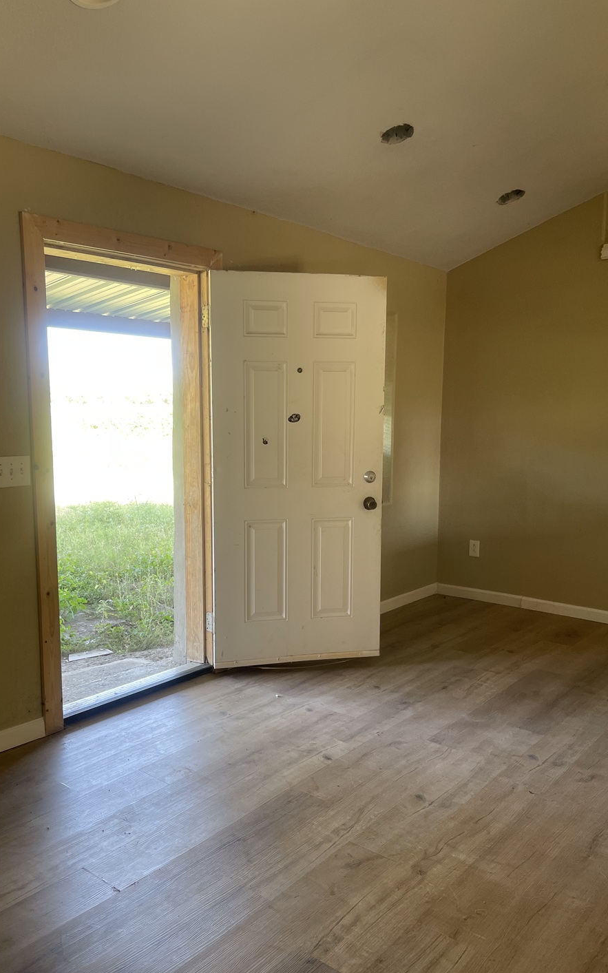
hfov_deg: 46.0
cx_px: 286
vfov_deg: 68.4
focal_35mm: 27
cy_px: 495
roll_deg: -0.8
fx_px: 716
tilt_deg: -7.3
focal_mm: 5.1
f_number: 1.6
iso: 100
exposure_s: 1/121
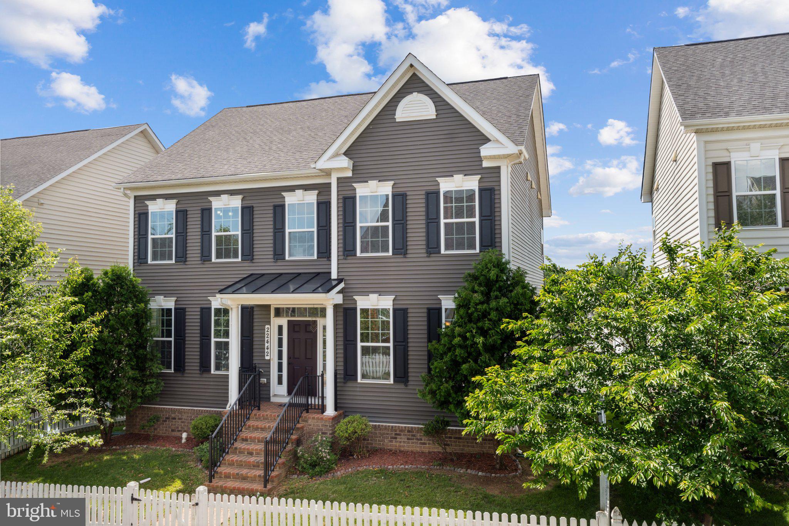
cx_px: 394
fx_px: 635
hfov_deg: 63.7
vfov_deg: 45.0
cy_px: 263
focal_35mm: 29
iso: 100
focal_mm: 19.5
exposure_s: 1/125
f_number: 9
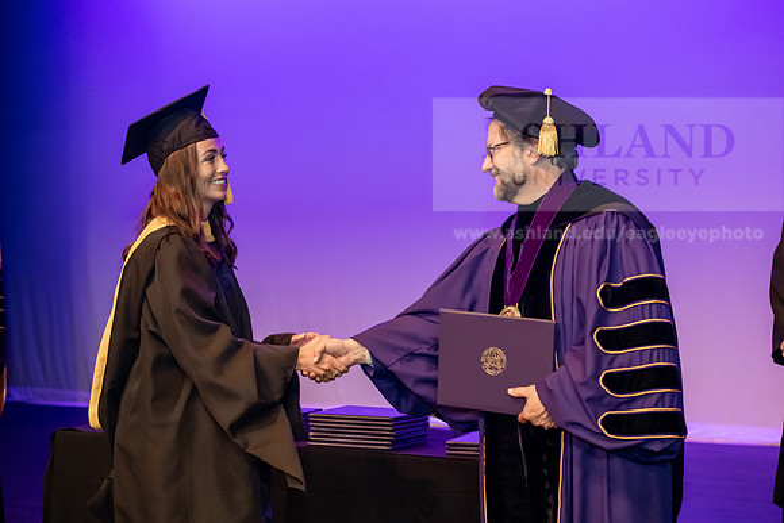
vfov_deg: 19.5
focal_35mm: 70
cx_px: 392
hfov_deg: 28.8
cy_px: 262
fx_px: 1525
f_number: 4
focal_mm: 70
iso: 3200
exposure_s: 1/200
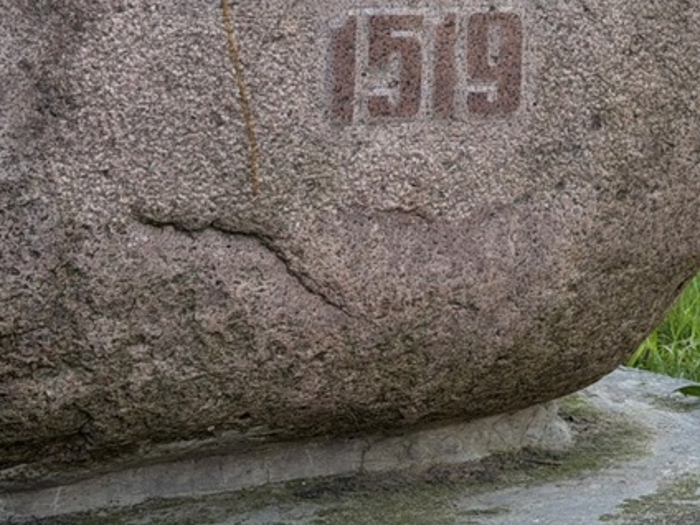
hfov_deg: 16.7
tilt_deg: -2.4
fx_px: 2346
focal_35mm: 116
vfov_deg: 12.6
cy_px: -2
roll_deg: -1.7
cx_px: 670
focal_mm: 6.76
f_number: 1.78
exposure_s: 1/1513
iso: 100
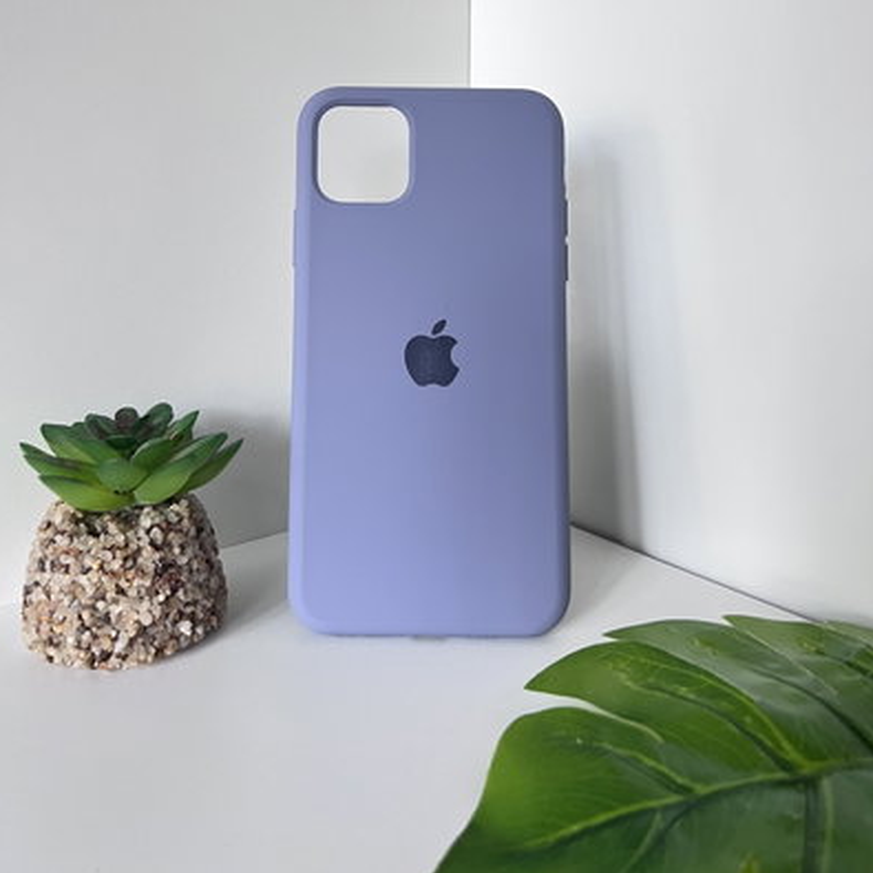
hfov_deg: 52.5
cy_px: 286
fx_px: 885
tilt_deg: -7.6
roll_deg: +1.4
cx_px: 435
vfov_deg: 51.5
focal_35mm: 31
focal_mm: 5.7
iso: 160
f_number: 1.5
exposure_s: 1/60
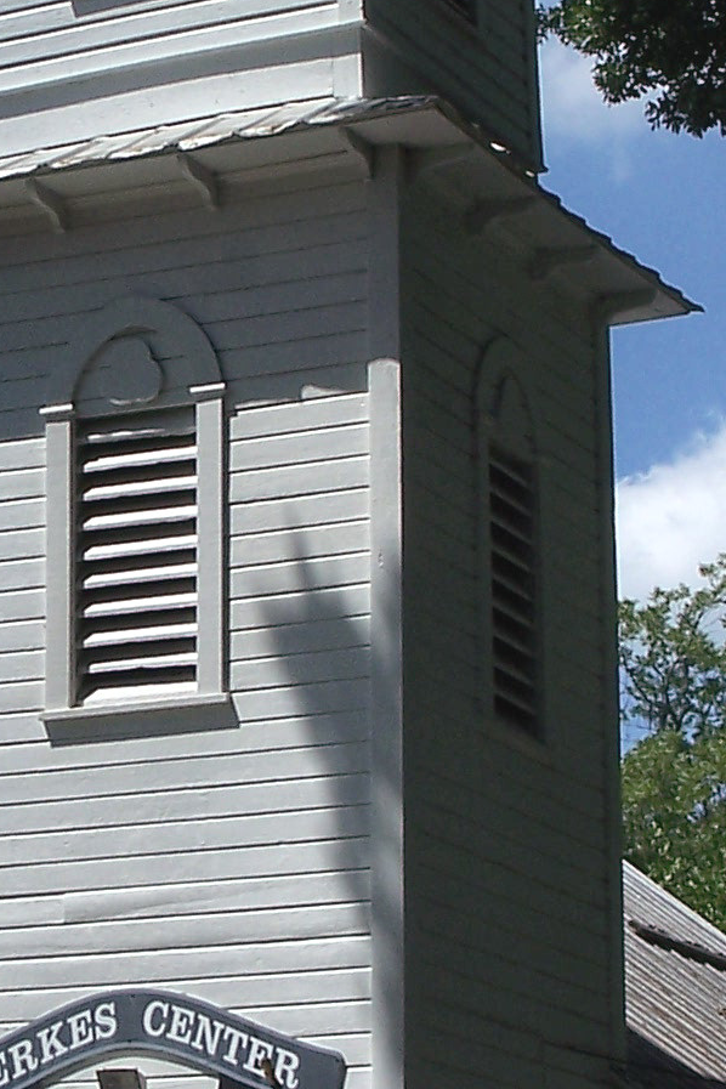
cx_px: -61
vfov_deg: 14.7
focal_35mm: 140
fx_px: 4235
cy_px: 545
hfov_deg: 9.7
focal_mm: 7.8
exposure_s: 1/500
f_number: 5.6
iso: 64
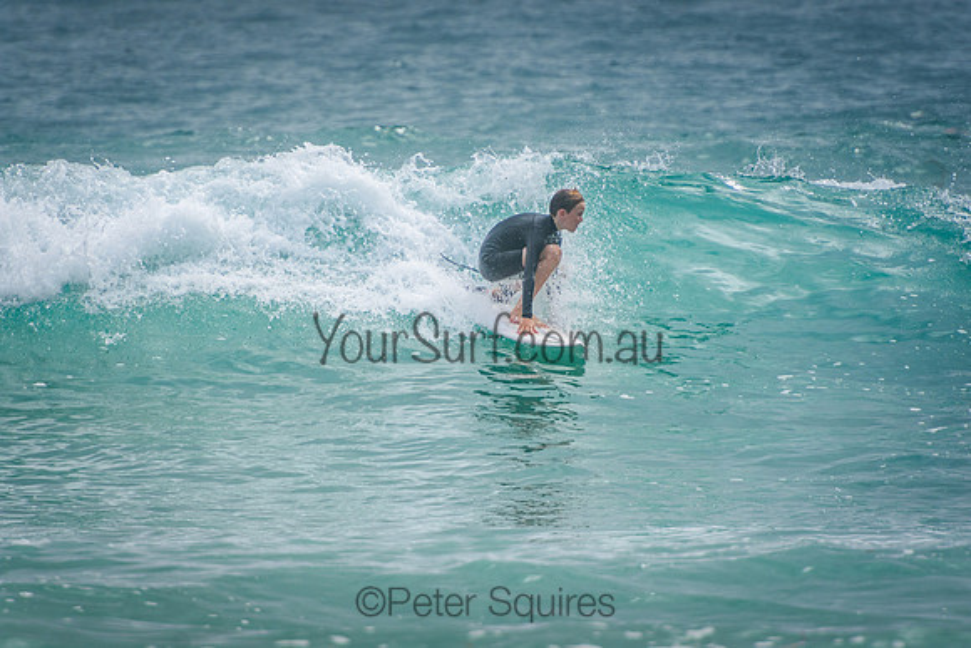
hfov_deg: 3.4
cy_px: 324
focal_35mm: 600
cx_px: 486
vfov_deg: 2.3
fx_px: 16186
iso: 360
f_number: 5.6
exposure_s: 1/2000
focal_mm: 400
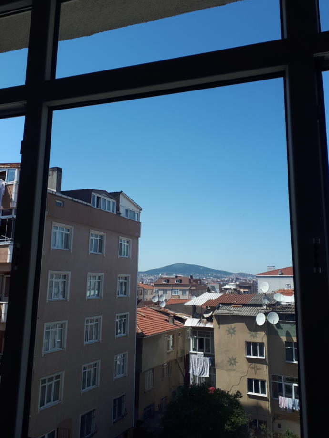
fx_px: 342
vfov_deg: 65.3
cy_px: 219
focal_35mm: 27
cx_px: 164
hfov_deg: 51.4
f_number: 1.9
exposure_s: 1/1261
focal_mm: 3.6
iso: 40
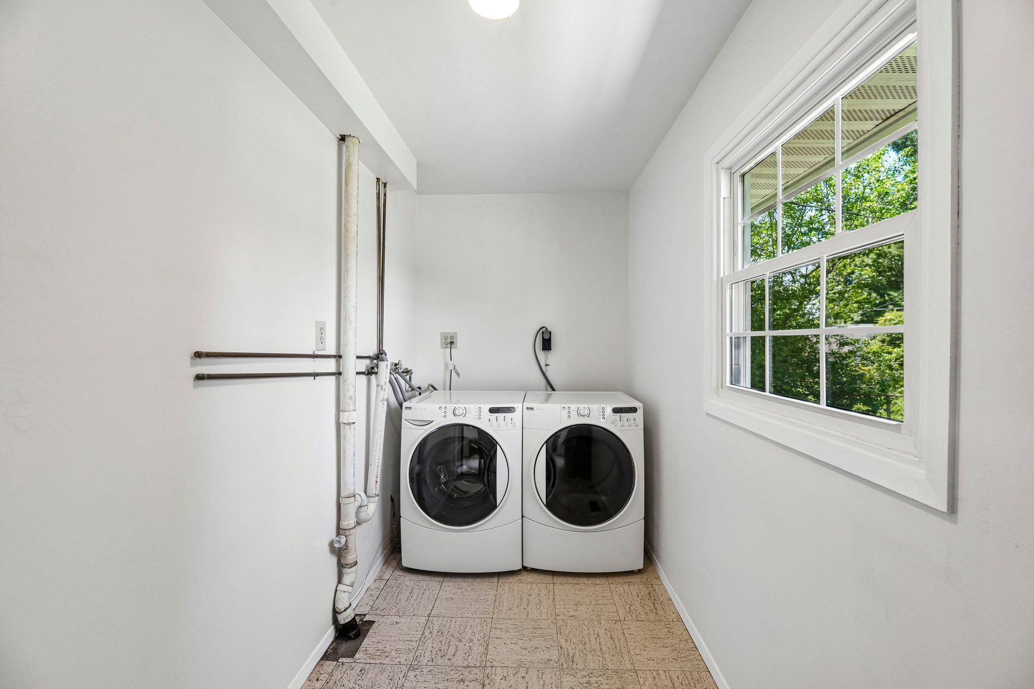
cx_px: 517
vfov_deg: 77.3
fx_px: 431
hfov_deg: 100.4
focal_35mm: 15
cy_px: 344
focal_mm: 15
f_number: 8
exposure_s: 1/15
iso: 360
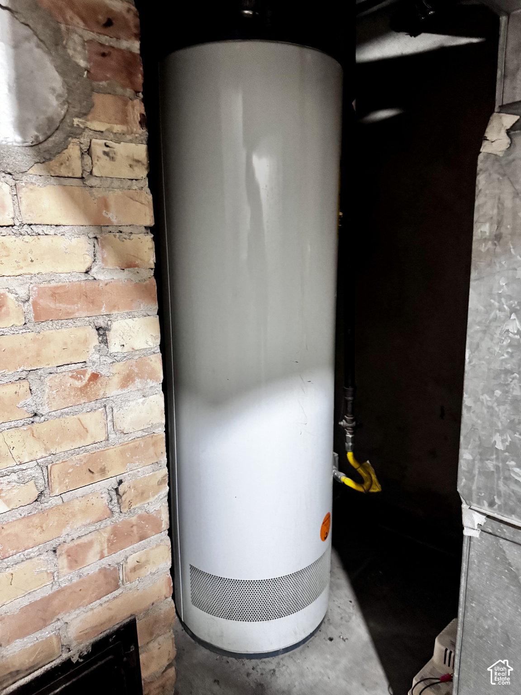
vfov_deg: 71.6
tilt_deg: -10.8
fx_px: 482
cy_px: 348
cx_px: 260
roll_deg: +1.5
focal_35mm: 24
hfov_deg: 56.8
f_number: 1.78
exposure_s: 1/40
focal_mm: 6.76
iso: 800
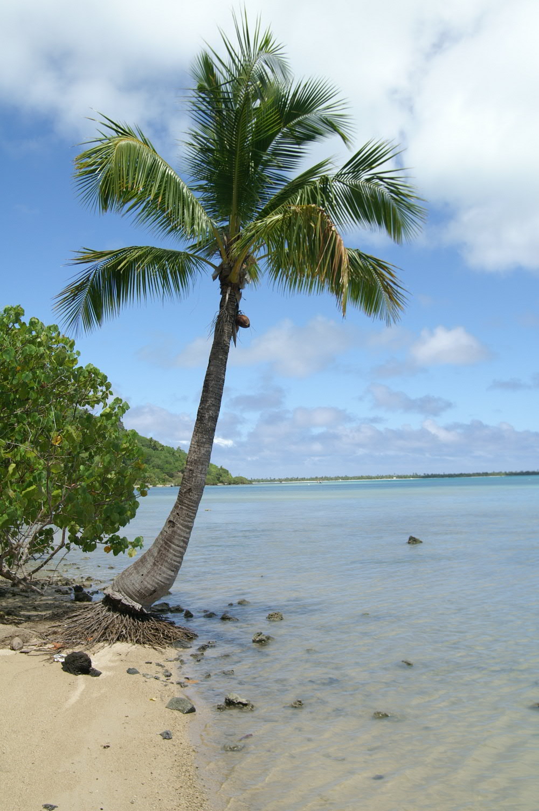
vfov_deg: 57.3
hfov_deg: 39.9
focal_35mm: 33
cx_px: 270
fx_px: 742
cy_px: 406
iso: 100
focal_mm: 22
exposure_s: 1/500
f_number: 7.1
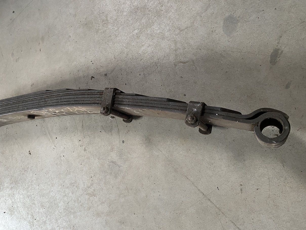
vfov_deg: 53.1
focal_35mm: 26
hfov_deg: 67.3
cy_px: 115
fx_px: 230
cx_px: 153
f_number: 1.8
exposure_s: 1/60
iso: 400
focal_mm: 4.25
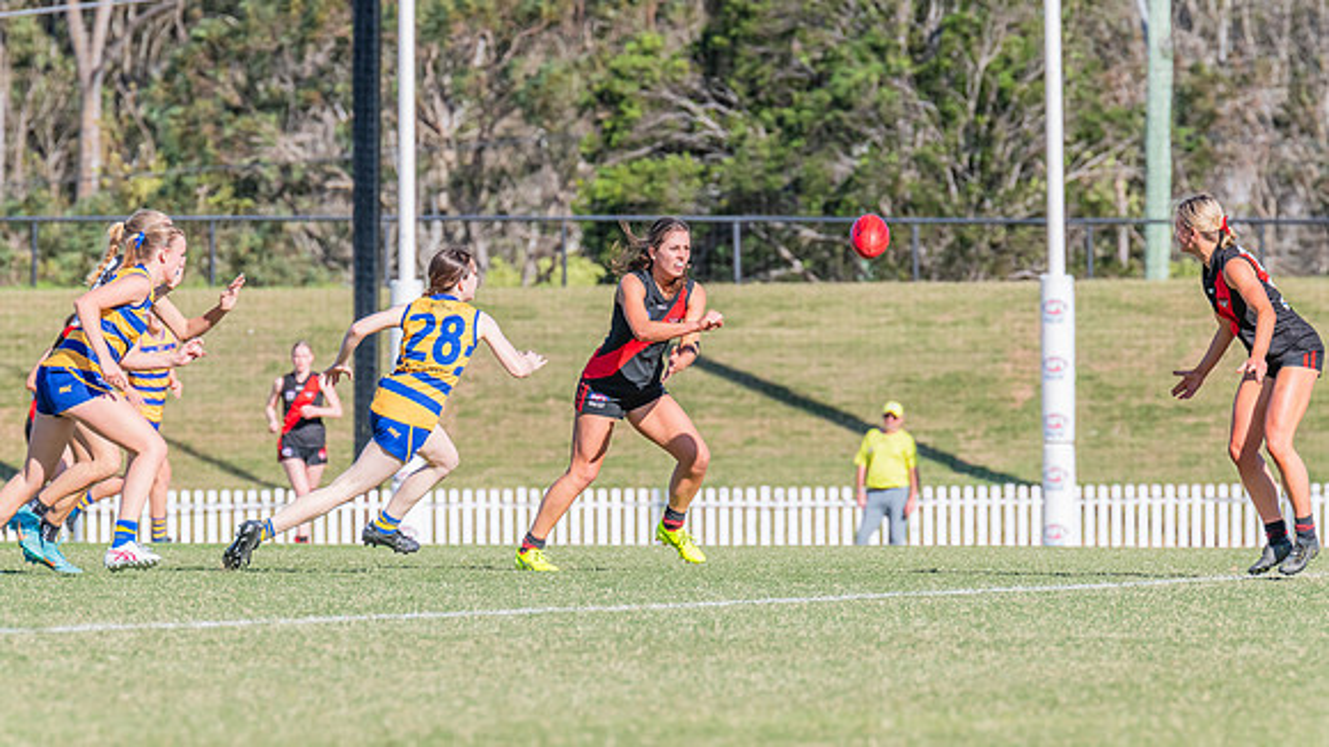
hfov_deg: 4.6
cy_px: 373
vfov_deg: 2.6
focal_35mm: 466
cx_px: 654
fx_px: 16410
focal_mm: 420
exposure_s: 1/1250
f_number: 10
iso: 800
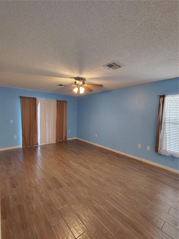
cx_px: 90
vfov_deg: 94.5
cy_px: 120
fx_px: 110
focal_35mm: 16
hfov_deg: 78.1
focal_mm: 2.13
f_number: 2.2
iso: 533
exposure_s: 1/24
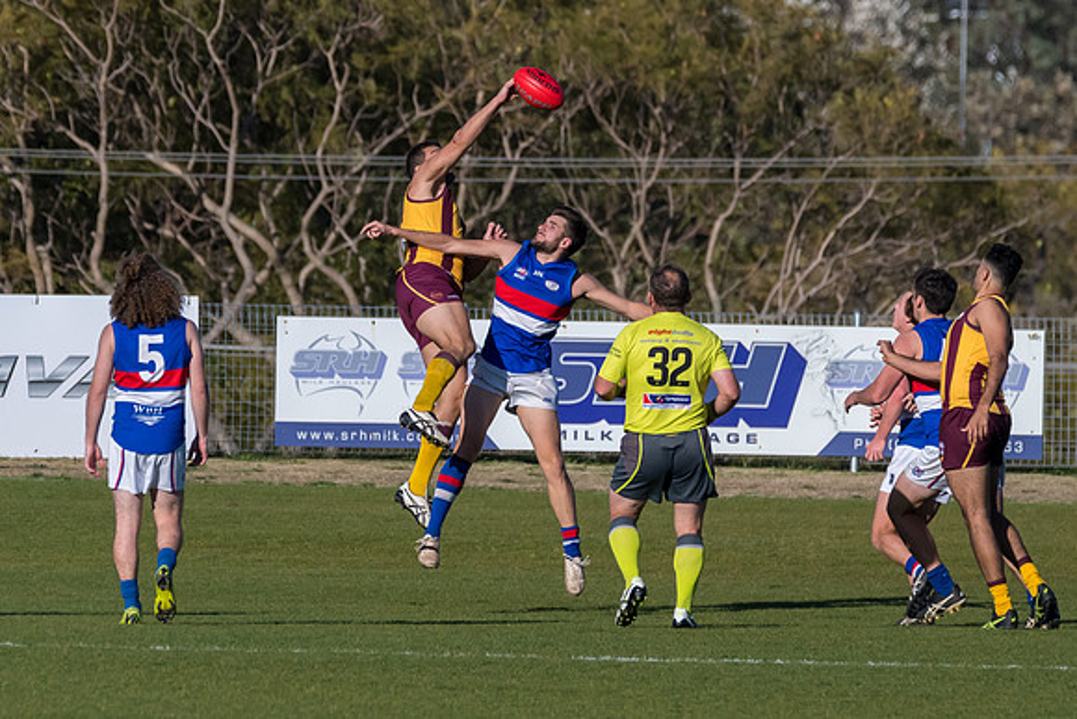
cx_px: 567
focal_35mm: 774
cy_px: 379
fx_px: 23154
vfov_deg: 1.8
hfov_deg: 2.7
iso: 800
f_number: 8
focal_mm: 380
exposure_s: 1/6400
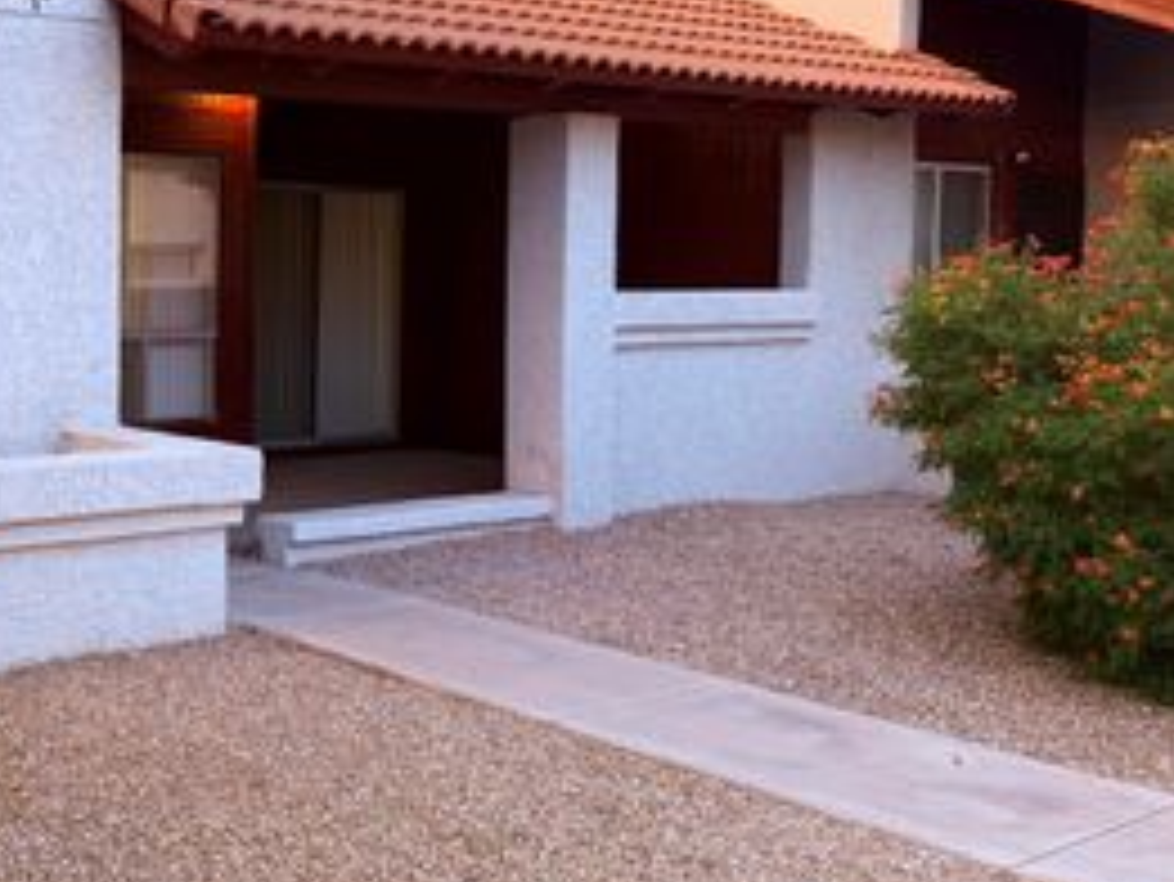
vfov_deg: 31.5
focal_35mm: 46
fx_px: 1561
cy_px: 353
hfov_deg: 37.6
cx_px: 54
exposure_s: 1/60
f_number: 1.78
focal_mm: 6.76
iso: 250
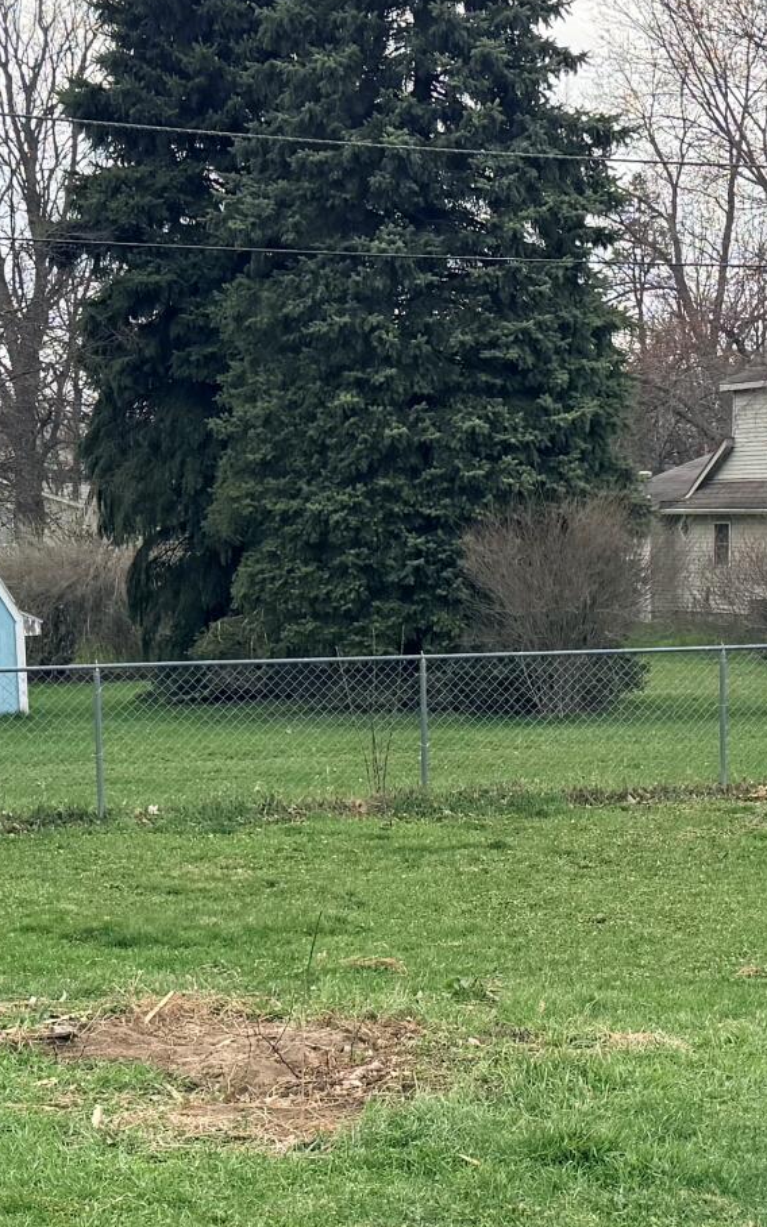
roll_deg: -0.9
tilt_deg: -5.3
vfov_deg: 24.5
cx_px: 475
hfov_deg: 15.5
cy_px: 834
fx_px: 2810
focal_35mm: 84
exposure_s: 1/765
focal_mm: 6.76
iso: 100
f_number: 1.78
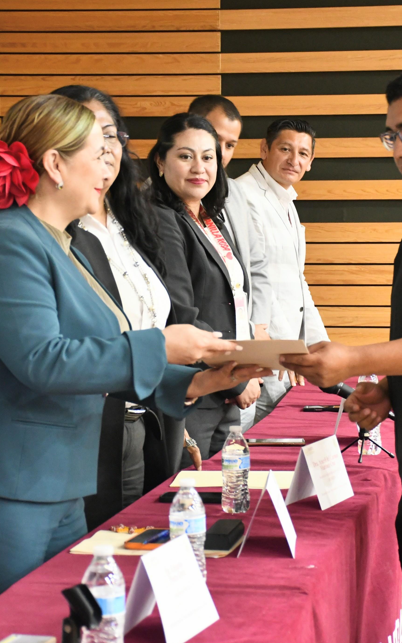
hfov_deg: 13.5
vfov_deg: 21.4
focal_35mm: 97
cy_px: 322
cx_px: 274
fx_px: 1700
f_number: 5
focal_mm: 42
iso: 2000
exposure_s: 1/40
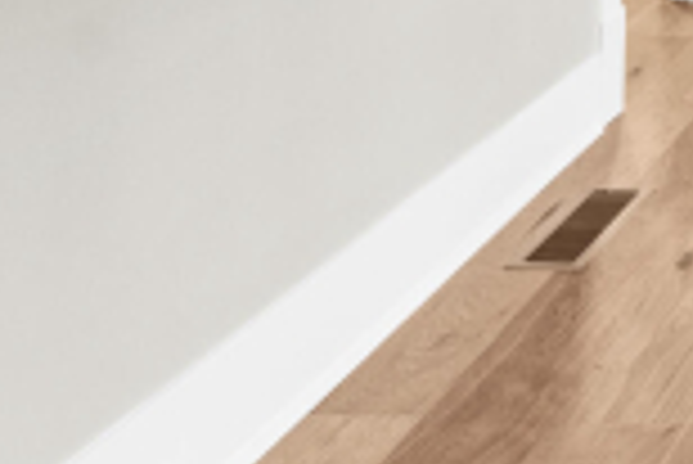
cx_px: 1192
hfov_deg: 20.7
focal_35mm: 73
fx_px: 1407
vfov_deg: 15.6
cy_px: -405
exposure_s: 1.3
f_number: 11
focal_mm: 10
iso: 400
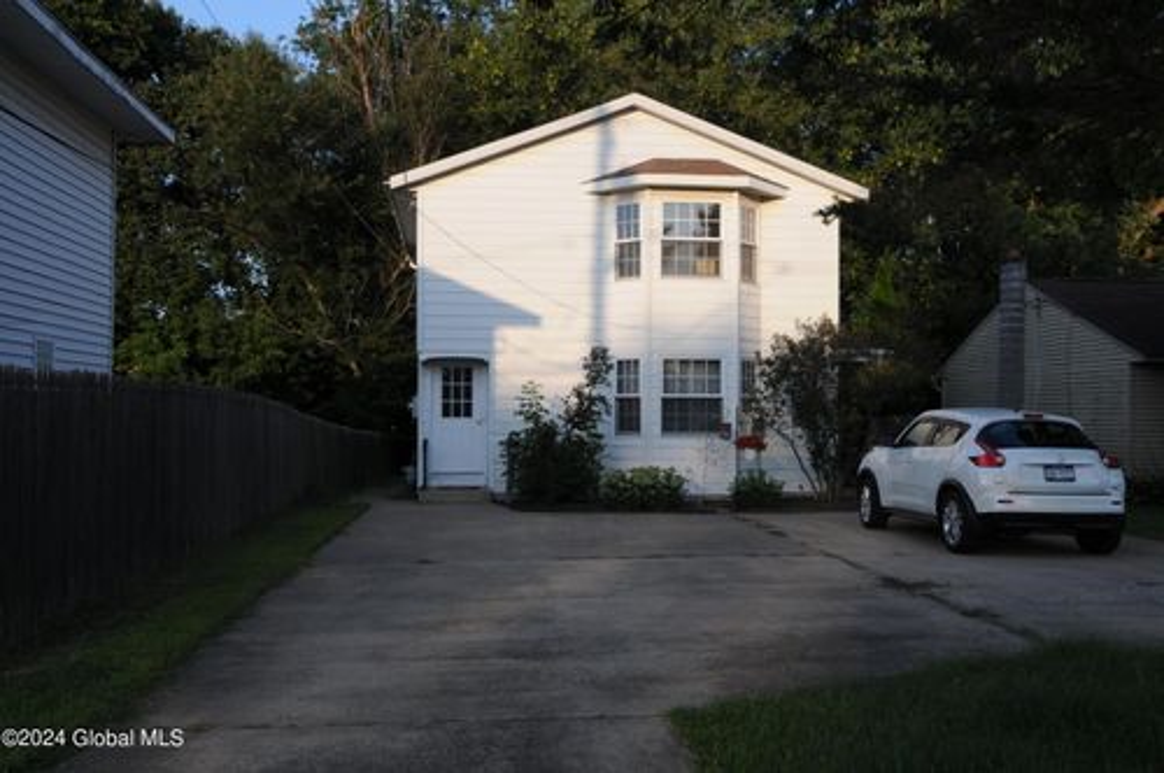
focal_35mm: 36
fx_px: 1162
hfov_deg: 53.2
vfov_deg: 36.8
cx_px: 582
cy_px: 386
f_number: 7.1
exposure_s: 1/200
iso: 200
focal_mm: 24
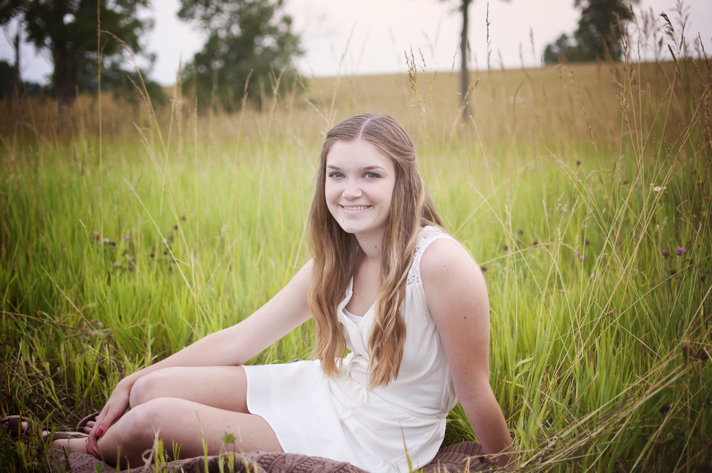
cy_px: 236
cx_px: 356
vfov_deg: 25.7
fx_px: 1037
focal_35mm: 52
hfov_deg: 37.9
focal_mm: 35
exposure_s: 1/350
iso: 200
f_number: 1.8
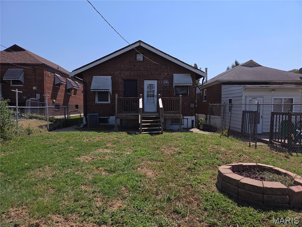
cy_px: 114
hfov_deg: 73.9
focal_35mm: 23
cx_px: 151
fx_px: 201
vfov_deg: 58.9
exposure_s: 1/2204
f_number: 1.8
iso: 25
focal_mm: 5.4
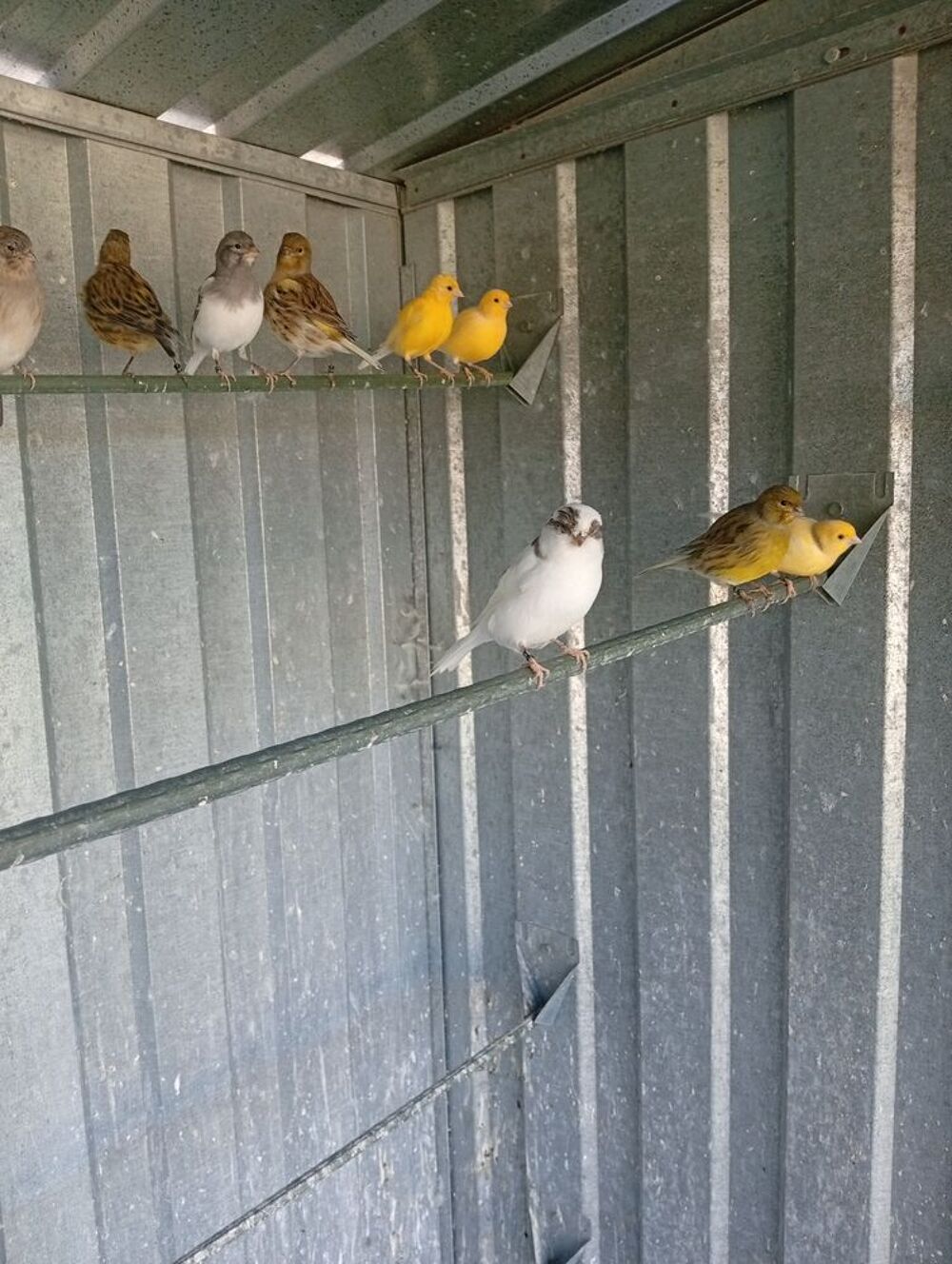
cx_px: 476
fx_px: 988
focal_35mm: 27
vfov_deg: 65.2
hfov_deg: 51.5
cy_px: 632
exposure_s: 1/50
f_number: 1.8
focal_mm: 3.98
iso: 217
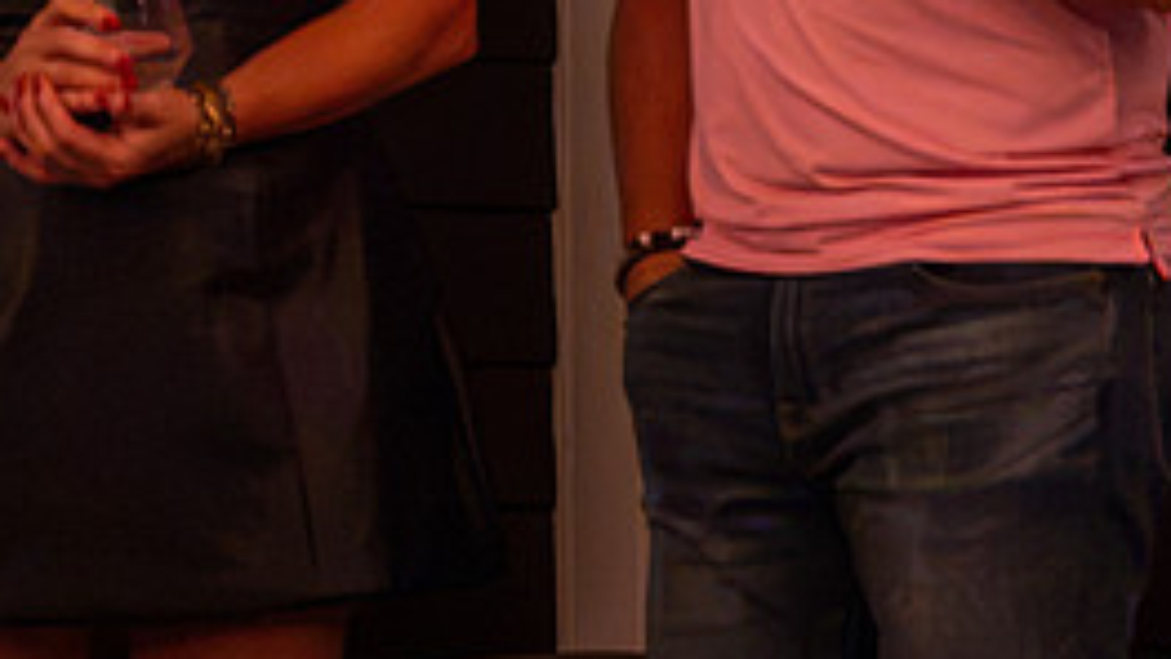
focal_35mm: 218
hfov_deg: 9.9
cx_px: 738
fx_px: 6770
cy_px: -331
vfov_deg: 5.5
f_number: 3.5
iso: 5000
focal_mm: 75
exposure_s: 1/125
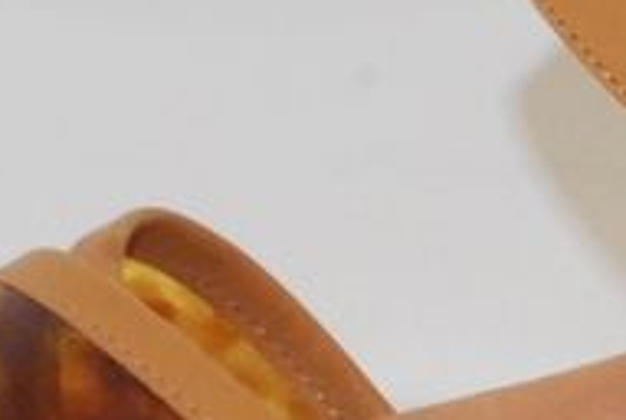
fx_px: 3919
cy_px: 246
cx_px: 546
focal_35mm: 225
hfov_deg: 9.1
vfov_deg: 6.1
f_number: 18
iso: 1600
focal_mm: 24
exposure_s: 1/200
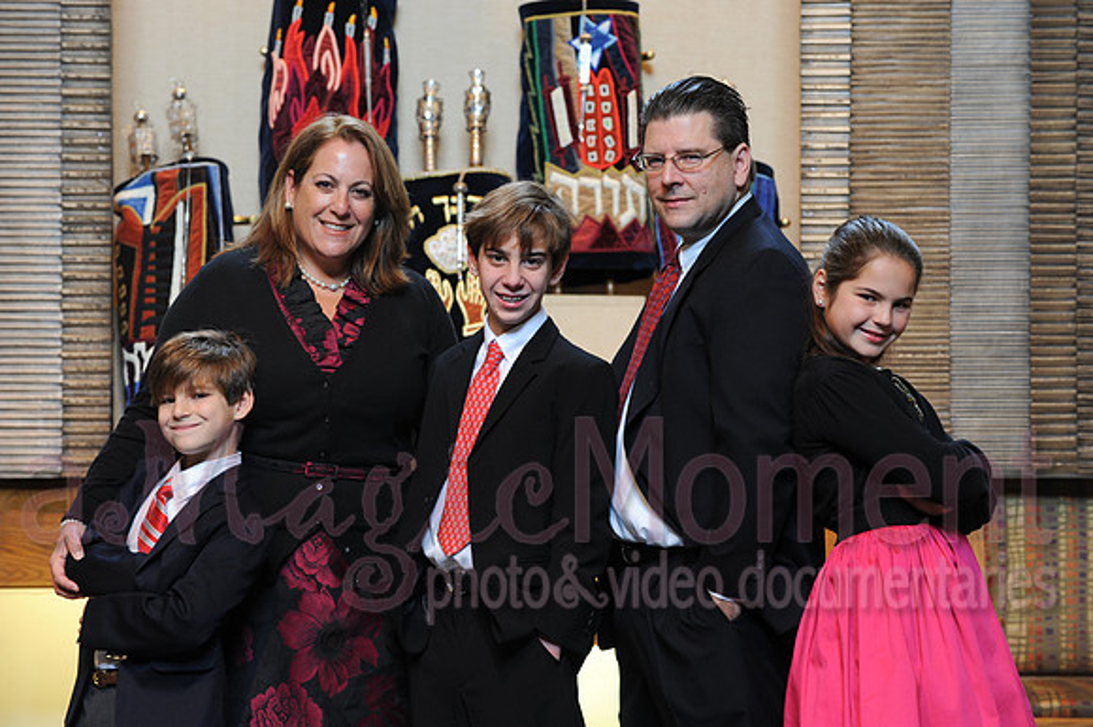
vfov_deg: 11.0
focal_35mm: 125
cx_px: 546
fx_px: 3793
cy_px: 364
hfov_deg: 16.4
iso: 500
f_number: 5.6
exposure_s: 1/25
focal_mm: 125
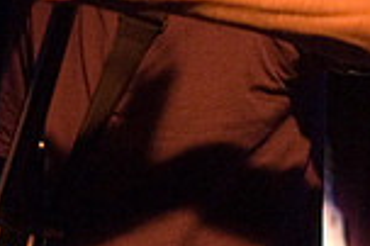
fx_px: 2063
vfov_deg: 6.8
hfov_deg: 10.2
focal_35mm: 201
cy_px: 37
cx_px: 348
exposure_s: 1/30
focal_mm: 35
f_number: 2.8
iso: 1600
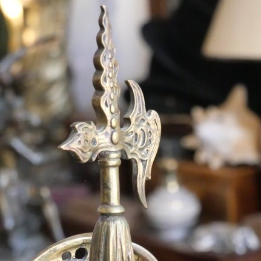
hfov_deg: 13.1
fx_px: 1135
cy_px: 335
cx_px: 103
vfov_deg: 12.7
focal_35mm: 133
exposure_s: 1/60
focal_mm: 27
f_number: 4.6
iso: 3200
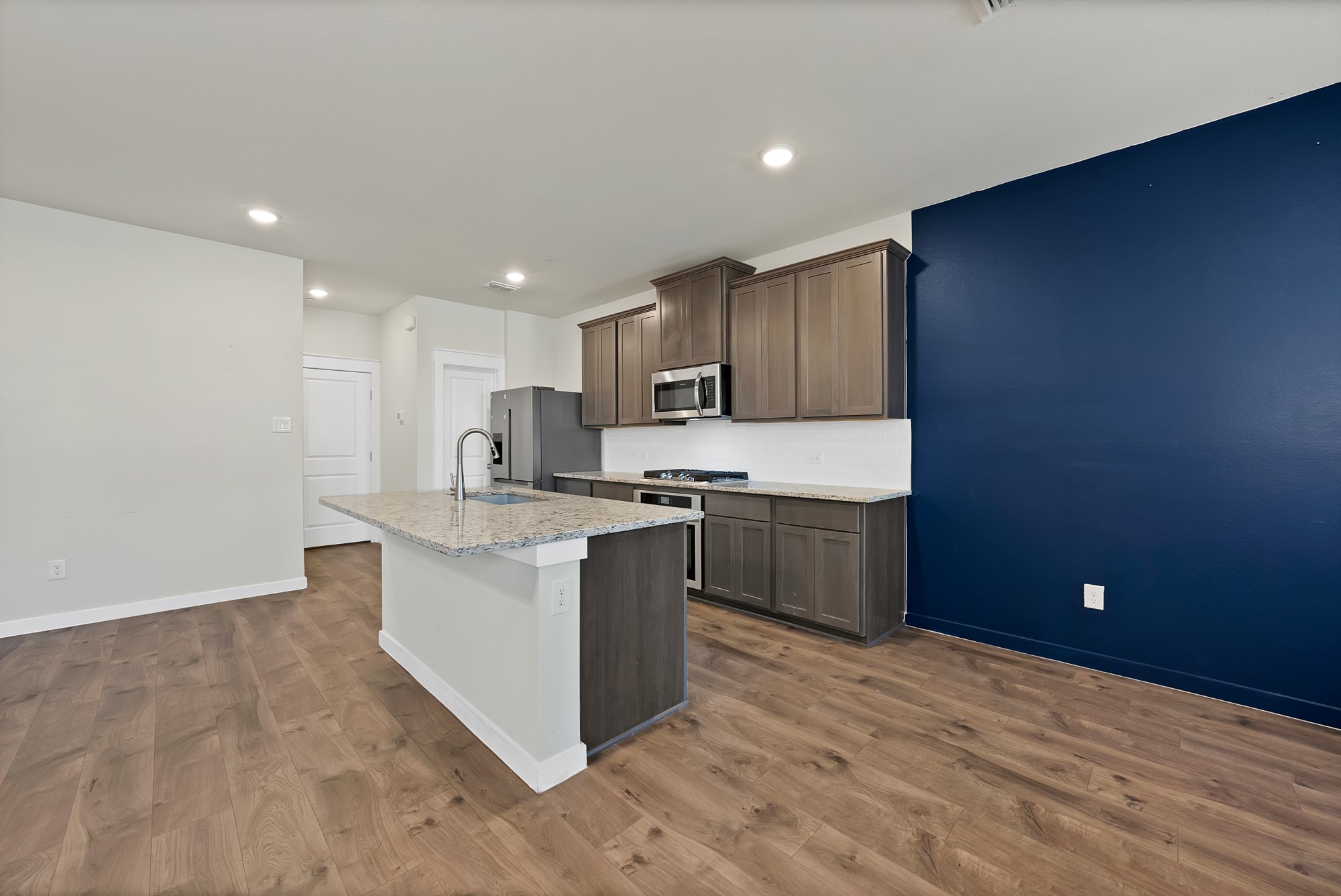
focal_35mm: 13
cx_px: 670
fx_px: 485
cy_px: 448
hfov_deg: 108.3
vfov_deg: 85.5
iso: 640
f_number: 9
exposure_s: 1/2
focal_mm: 13
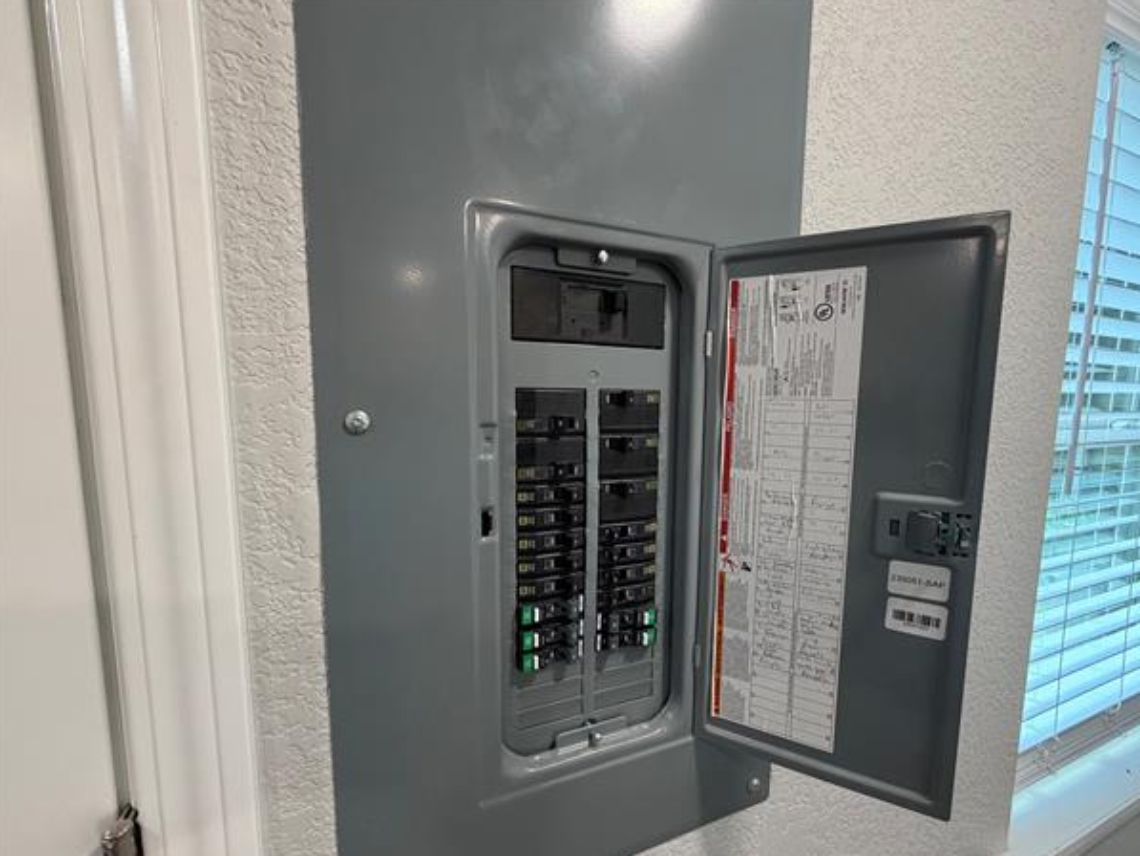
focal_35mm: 15
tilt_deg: -5.6
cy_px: 449
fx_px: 494
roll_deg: -0.3
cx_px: 605
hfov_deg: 98.0
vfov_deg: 81.7
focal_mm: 2.22
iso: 250
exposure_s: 1/120
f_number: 2.2
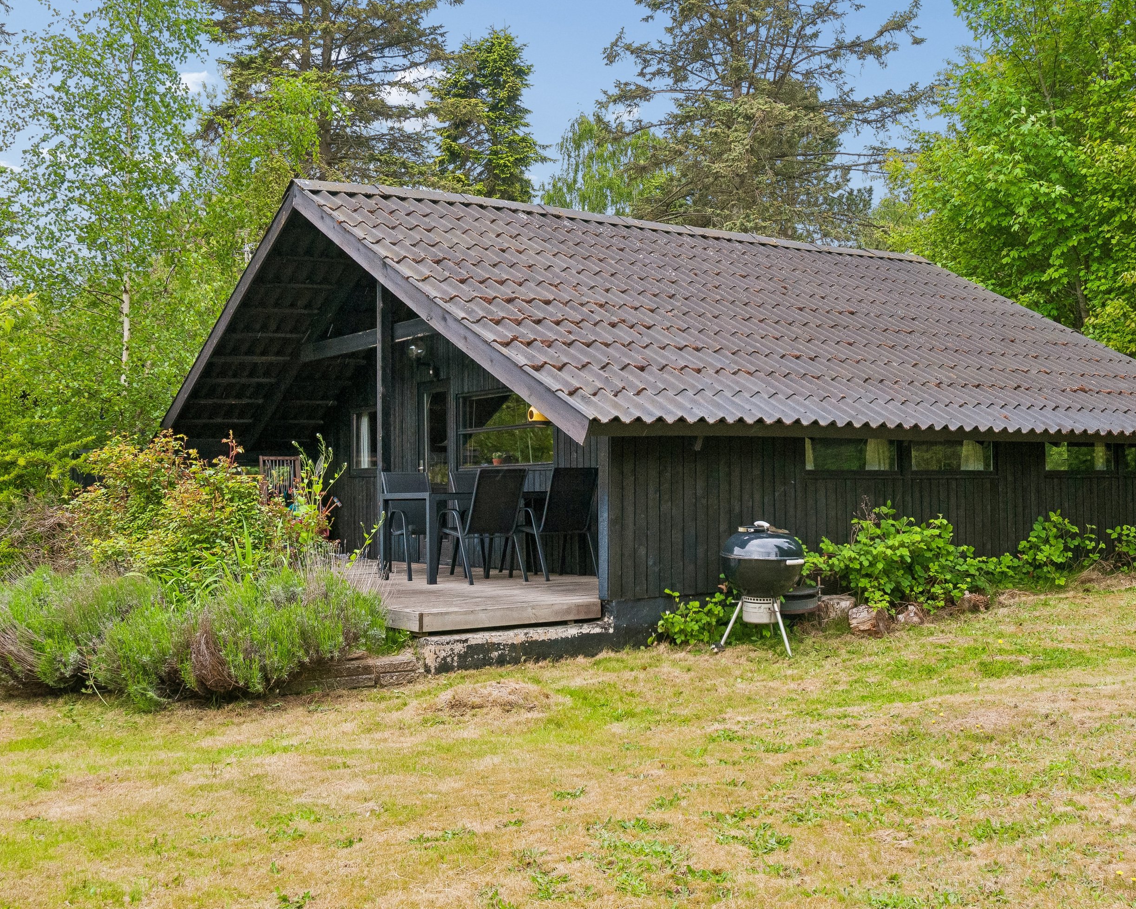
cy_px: 457
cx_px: 652
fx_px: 1278
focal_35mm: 38
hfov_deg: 47.8
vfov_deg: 39.2
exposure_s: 1/200
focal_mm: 22
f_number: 10
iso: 400
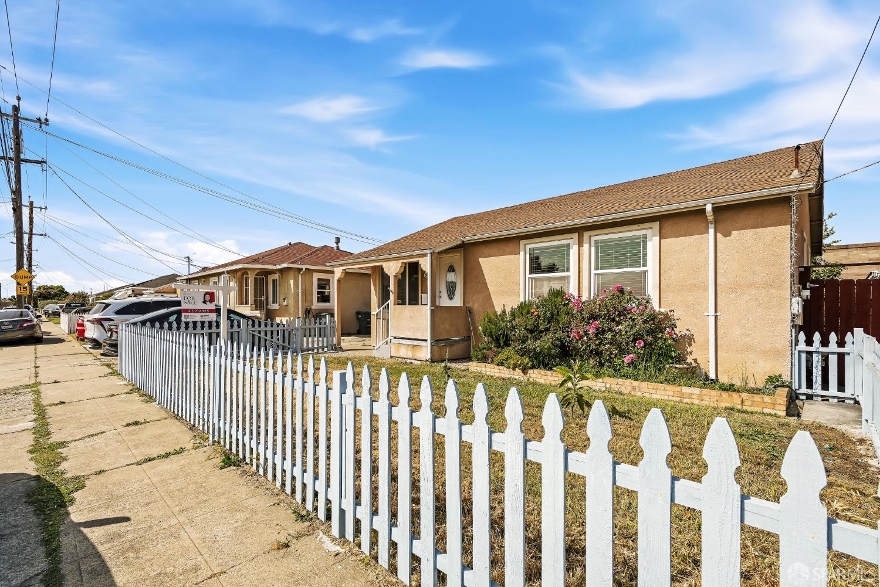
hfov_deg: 96.7
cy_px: 294
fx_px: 391
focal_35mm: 16
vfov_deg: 73.7
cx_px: 440
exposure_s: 1/250
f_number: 8
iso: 64
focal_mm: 16
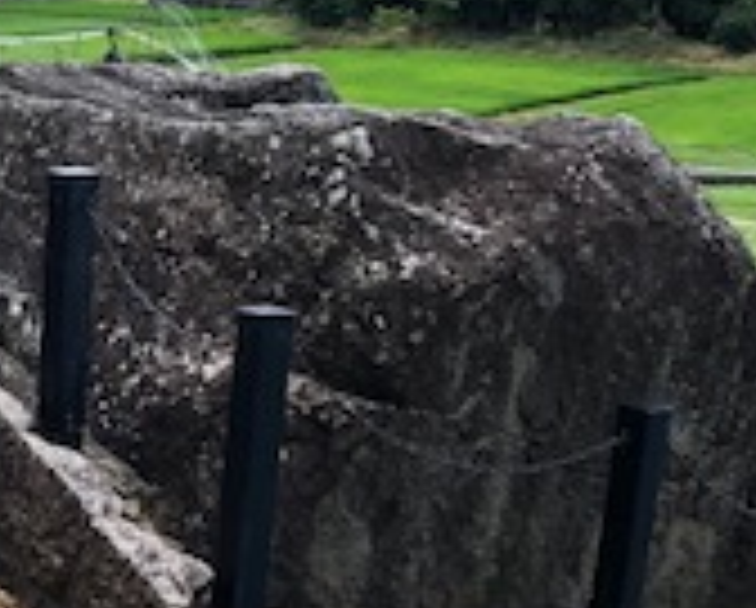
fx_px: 2331
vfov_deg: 14.7
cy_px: 504
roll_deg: +1.4
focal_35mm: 104
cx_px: -356
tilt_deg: -18.1
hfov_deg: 16.8
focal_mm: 3.99
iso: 20
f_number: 1.8
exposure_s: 1/521
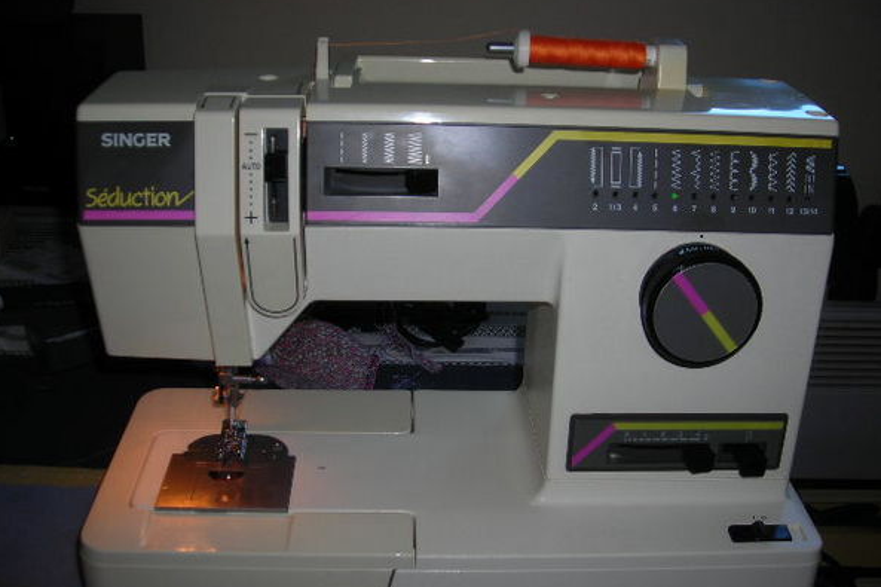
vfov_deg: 33.4
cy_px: 325
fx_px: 979
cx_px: 440
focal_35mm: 40
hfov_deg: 48.5
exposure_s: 1/60.1
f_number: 3.2
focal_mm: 6.3
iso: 50
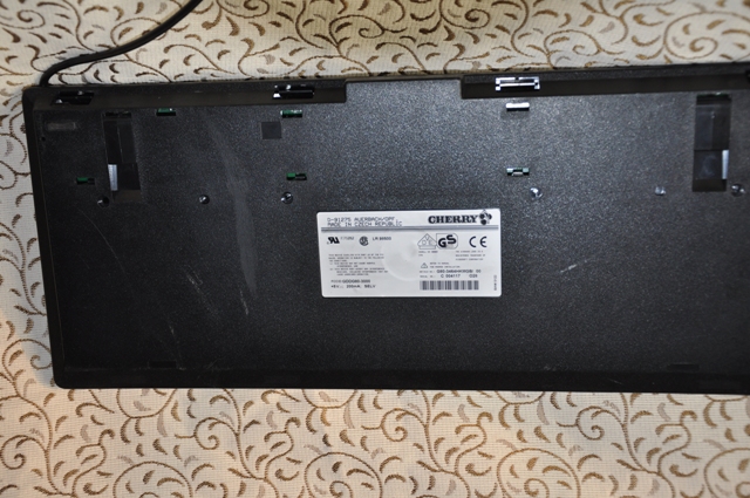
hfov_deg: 41.2
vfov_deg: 28.0
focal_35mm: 48
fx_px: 999
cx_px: 375
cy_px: 249
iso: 320
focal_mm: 32
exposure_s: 1/60
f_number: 4.2
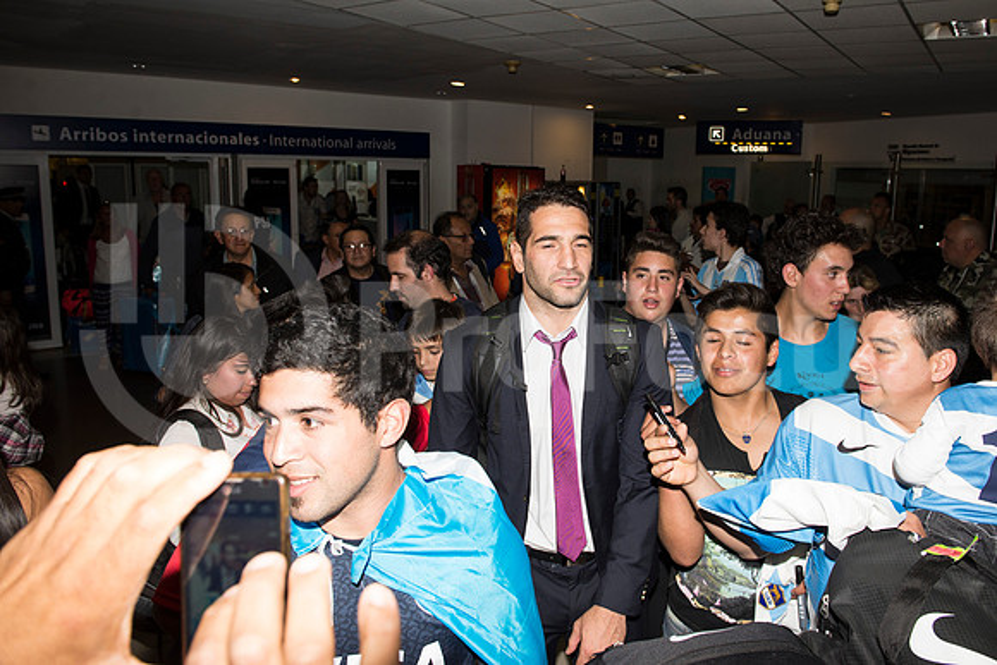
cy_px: 332
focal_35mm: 24
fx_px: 665
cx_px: 498
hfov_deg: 73.7
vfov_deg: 53.2
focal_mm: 24
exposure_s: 1/160
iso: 500
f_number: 6.3
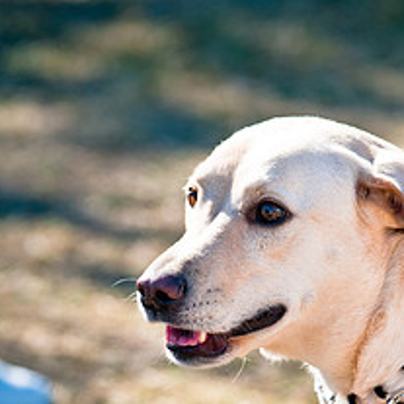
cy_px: 322
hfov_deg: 3.2
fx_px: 7328
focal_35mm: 555
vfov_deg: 3.2
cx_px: 263
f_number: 5
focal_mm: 200
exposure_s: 1/640
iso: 200
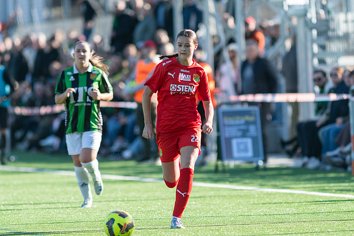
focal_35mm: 450
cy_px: 118
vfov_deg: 3.1
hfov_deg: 4.6
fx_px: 4426
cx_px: 177
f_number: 3.2
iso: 360
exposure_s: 1/2000
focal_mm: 300
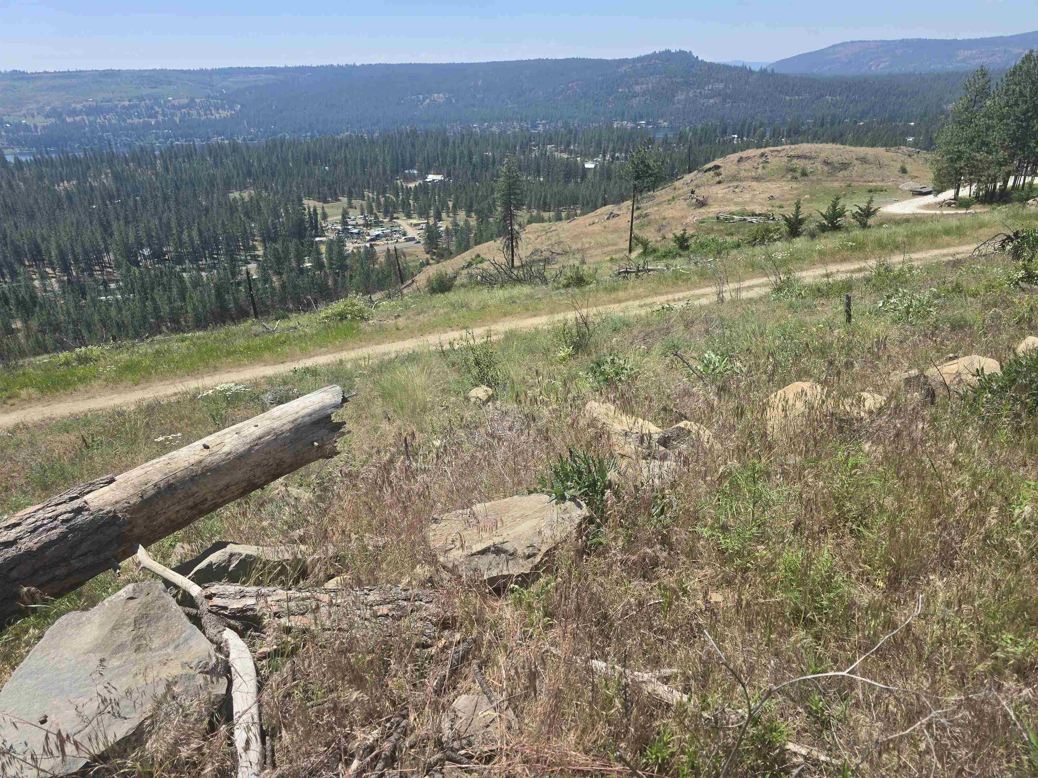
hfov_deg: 73.9
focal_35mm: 23
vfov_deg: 58.9
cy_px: 389
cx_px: 519
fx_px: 690
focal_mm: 6.3
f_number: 1.7
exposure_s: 1/640
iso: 12
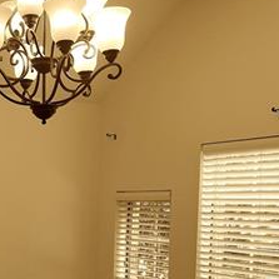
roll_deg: -1.3
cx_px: -14
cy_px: 221
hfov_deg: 24.6
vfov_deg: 25.7
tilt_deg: -0.5
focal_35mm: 66
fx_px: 602
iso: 64
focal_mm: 5.1
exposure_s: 1/120
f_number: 1.6
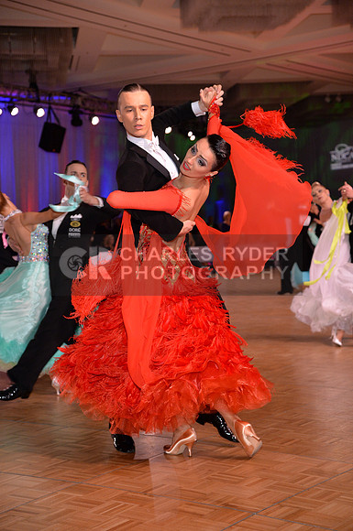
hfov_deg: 20.9
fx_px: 959
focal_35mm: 65
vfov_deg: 31.0
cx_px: 176
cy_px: 266
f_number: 4.5
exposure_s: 1/250
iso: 1600
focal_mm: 65
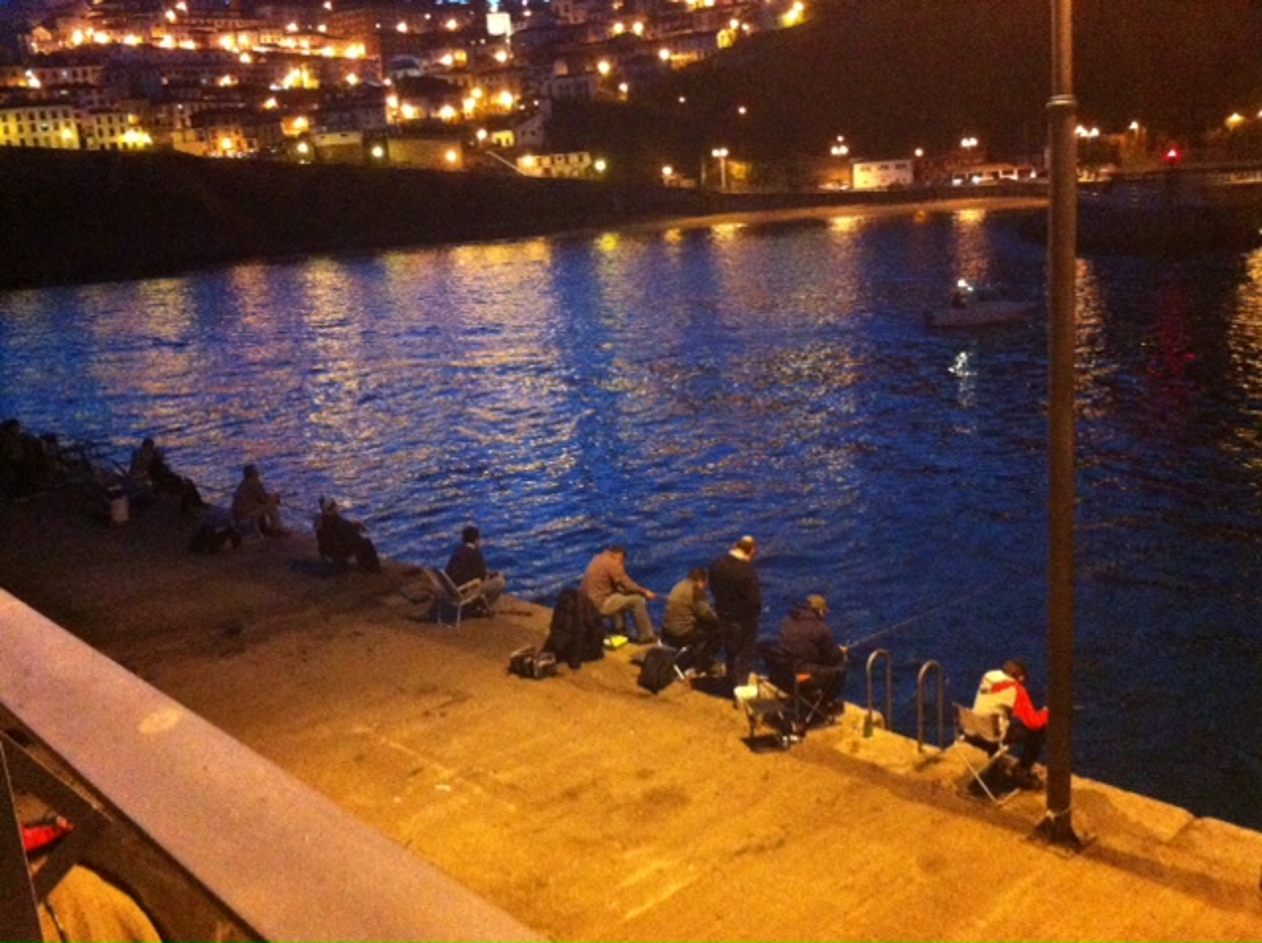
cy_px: 472
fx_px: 1274
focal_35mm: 35
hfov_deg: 52.7
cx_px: 631
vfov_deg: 40.6
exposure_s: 1/15
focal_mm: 3.85
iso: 1000
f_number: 2.8
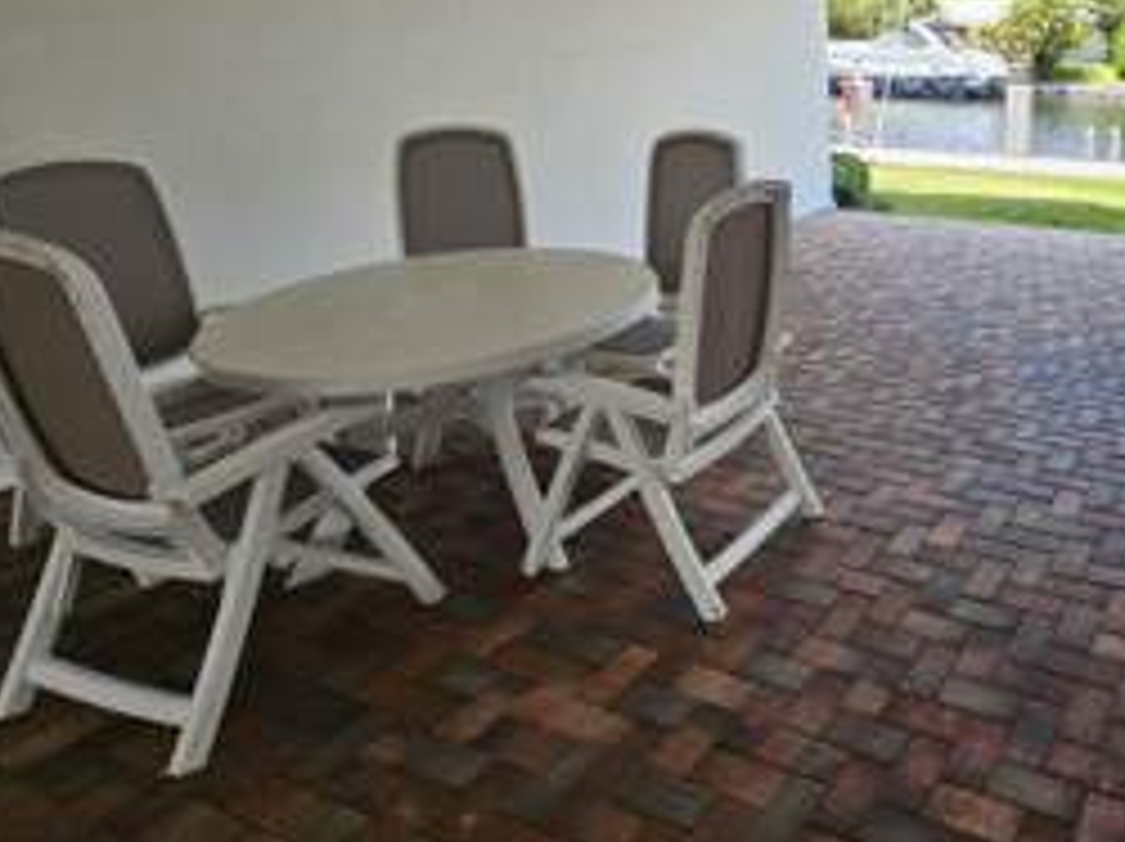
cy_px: 254
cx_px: 981
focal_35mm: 25
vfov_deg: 53.3
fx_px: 812
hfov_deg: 60.5
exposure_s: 1/331
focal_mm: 2.2
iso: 50
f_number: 2.2
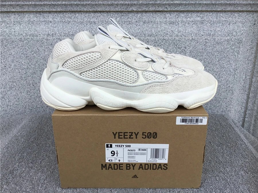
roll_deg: +0.2
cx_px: 129
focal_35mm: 31
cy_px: 96
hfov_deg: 58.4
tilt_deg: -21.0
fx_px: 231
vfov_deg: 45.4
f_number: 2.4
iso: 25
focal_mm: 3.3
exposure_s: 1/574
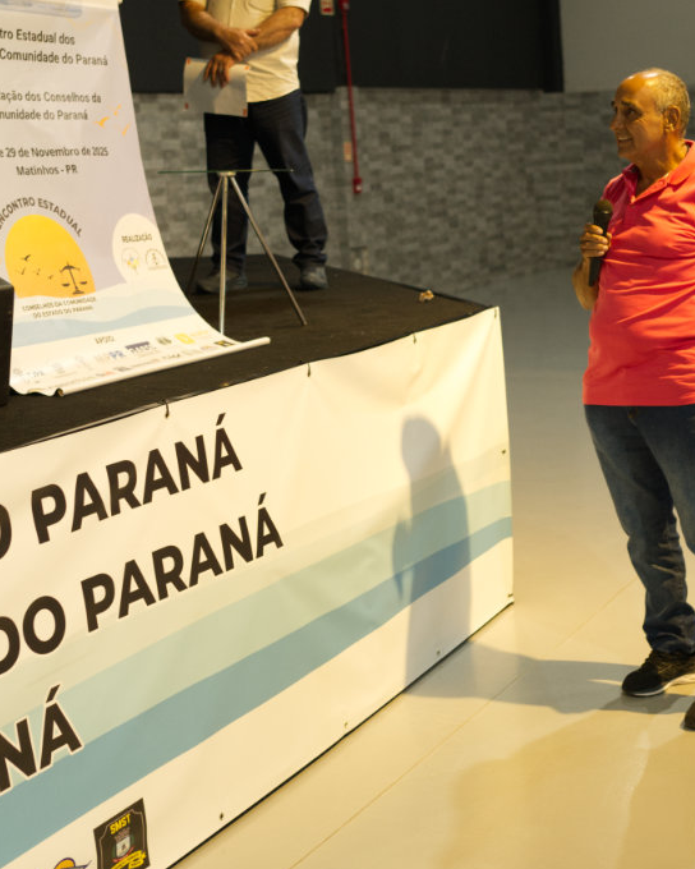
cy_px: 388
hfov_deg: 26.2
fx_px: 1491
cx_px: 402
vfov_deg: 32.5
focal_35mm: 58
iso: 2000
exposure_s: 1/100
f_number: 2.5
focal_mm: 35
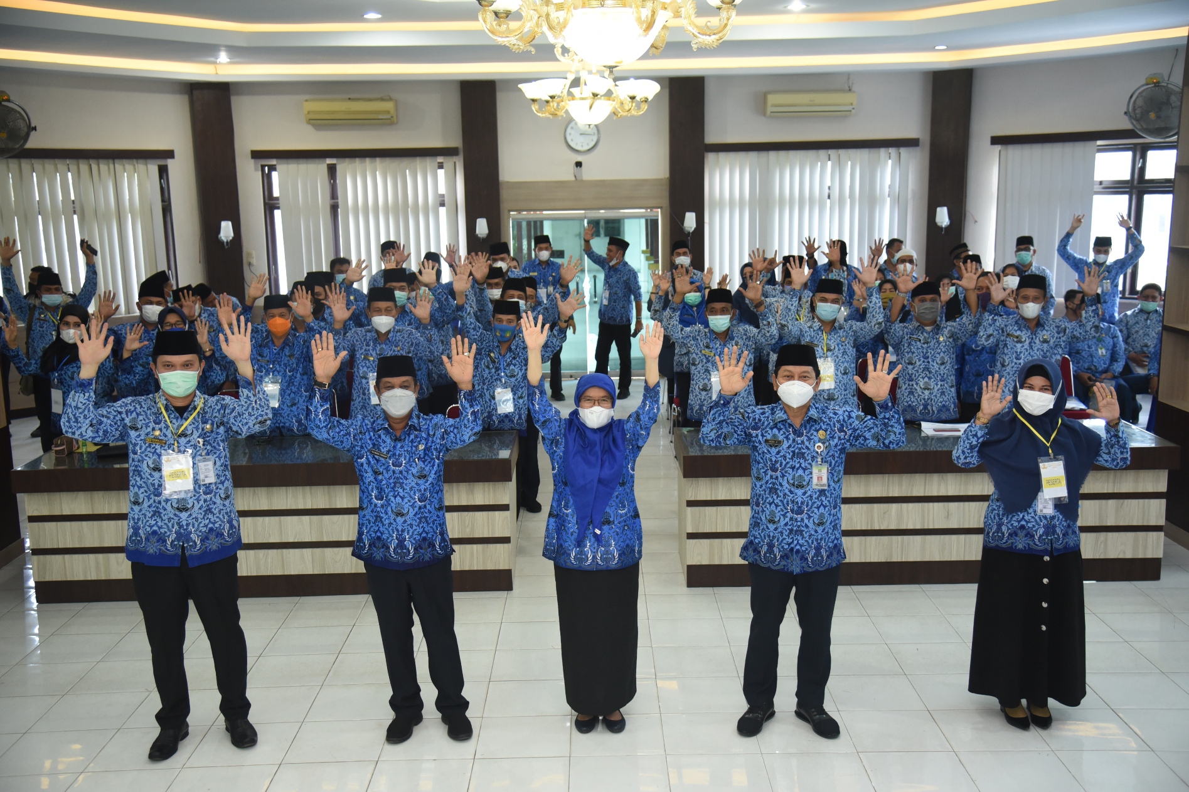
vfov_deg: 35.0
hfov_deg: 50.7
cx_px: 594
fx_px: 1255
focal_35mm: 38
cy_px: 396
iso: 2000
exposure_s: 1/60
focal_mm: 38
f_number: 4
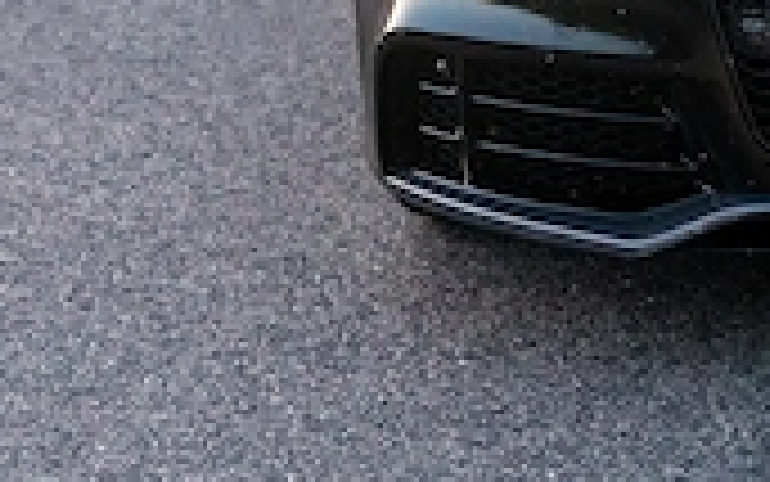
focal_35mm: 125
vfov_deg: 10.0
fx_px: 2624
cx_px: 1099
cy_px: -374
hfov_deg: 15.6
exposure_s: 1/100
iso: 4000
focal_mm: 35
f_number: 3.2
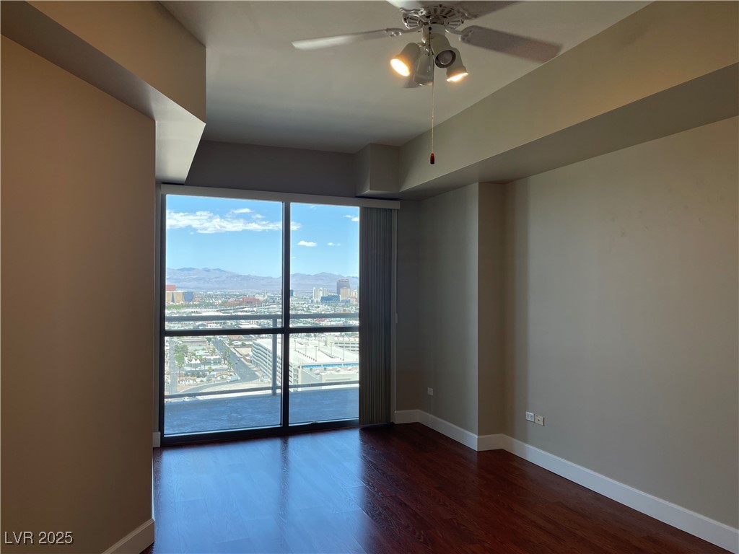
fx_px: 555
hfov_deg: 67.3
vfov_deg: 53.1
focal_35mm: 26
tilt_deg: +0.0
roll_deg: -0.7
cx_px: 370
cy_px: 277
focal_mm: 5.1
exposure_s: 1/229
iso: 32
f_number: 1.6
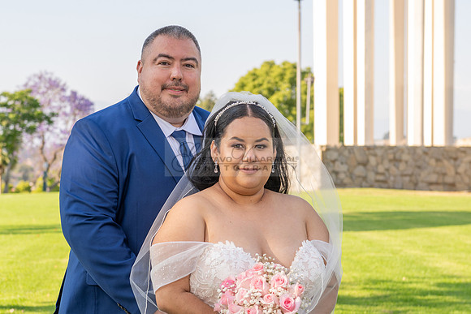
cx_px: 189
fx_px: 1051
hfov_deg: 25.2
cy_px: 227
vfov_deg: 16.9
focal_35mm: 80
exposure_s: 1/160
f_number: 4
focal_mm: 52
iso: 80
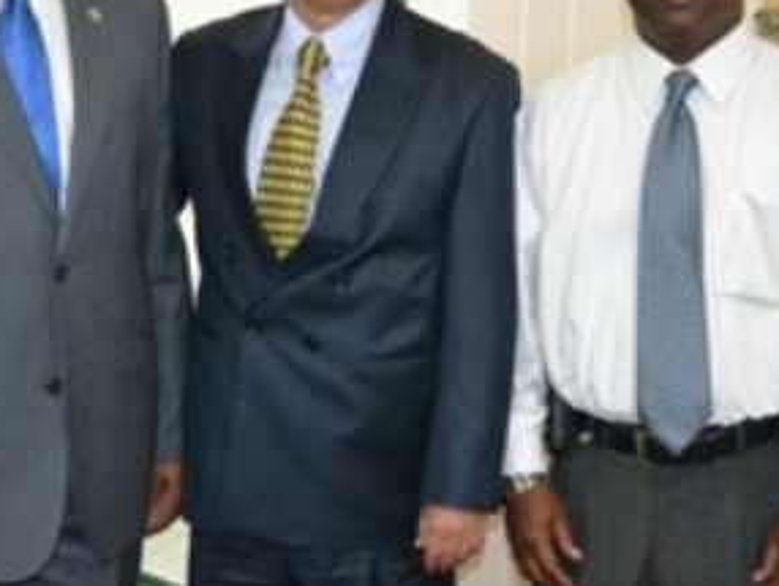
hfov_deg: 27.3
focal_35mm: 71
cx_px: 463
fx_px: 1599
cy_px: 159
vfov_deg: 20.6
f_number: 4
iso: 2800
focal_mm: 22
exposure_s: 1/60
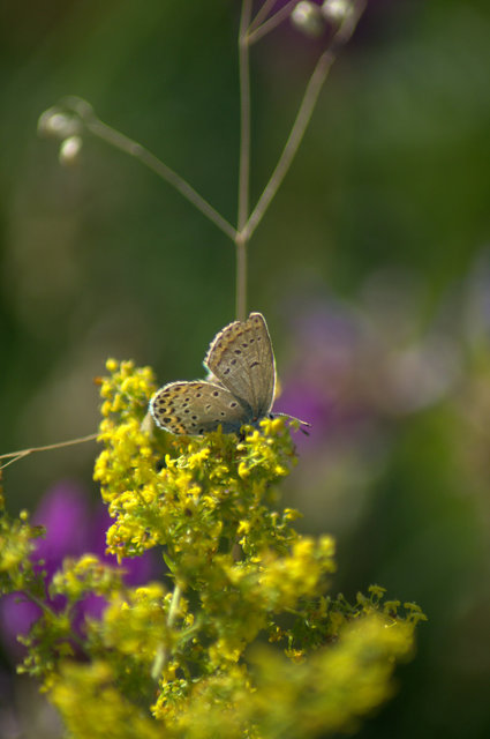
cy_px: 370
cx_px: 245
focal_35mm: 360
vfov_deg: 5.7
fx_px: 7369
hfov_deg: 3.8
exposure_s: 1/1250
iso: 400
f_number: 5
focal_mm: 240
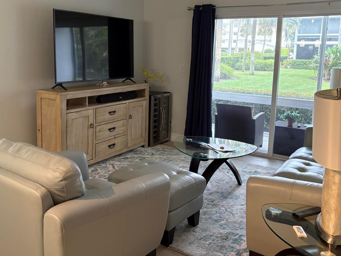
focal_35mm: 35
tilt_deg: -7.9
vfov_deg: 40.4
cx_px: 153
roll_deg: -0.8
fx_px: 345
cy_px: 97
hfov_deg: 52.5
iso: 250
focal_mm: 5.96
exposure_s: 1/60
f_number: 1.6
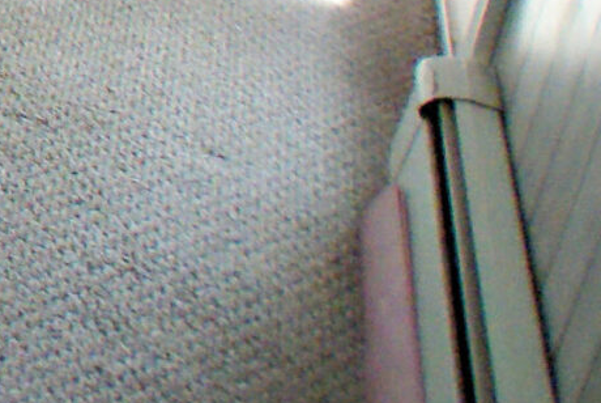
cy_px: -584
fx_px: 1534
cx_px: -1009
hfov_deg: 13.1
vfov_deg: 11.9
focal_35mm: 92
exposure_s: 1/40
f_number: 5.6
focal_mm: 11
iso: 3200
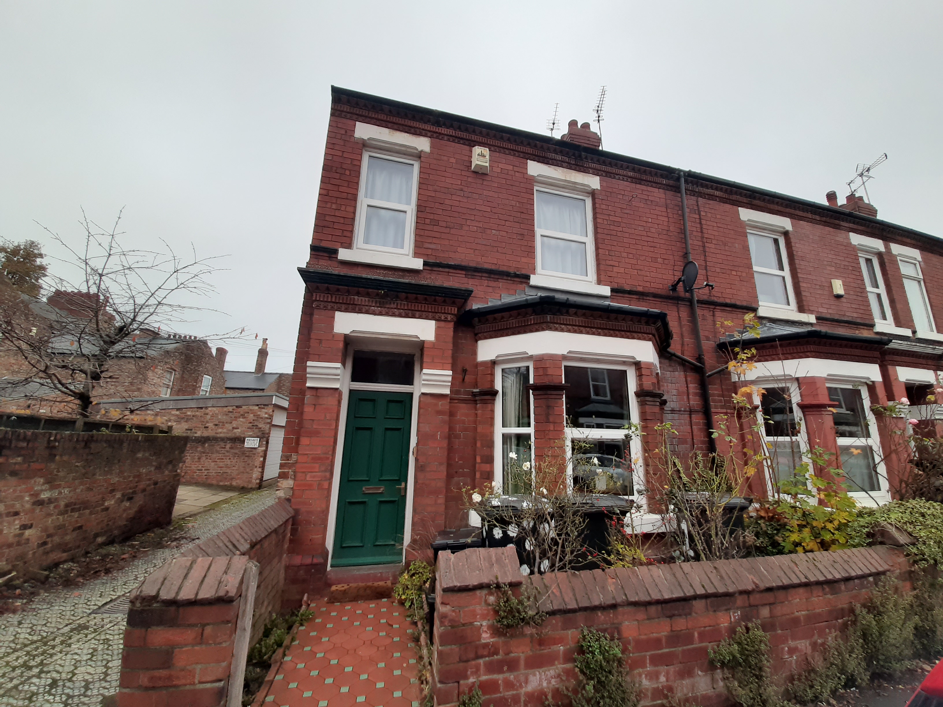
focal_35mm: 13
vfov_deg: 89.9
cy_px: 354
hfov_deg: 106.2
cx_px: 472
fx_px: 354
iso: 50
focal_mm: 1.42
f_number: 2.2
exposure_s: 1/50
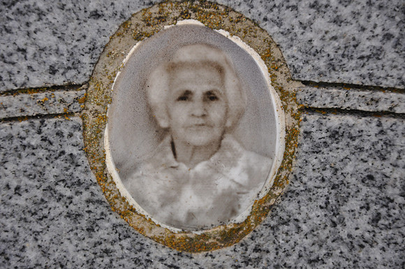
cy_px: 134
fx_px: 1769
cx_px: 202
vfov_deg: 8.7
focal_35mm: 158
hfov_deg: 13.1
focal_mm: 105
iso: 400
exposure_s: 1/80
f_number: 5.6
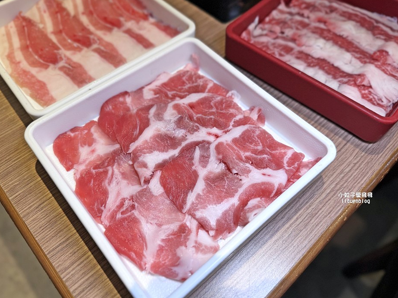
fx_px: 299
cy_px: 149
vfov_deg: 53.1
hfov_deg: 67.3
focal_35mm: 26
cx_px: 199
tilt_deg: -57.2
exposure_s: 1/120
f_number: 1.78
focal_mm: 6.76
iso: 100
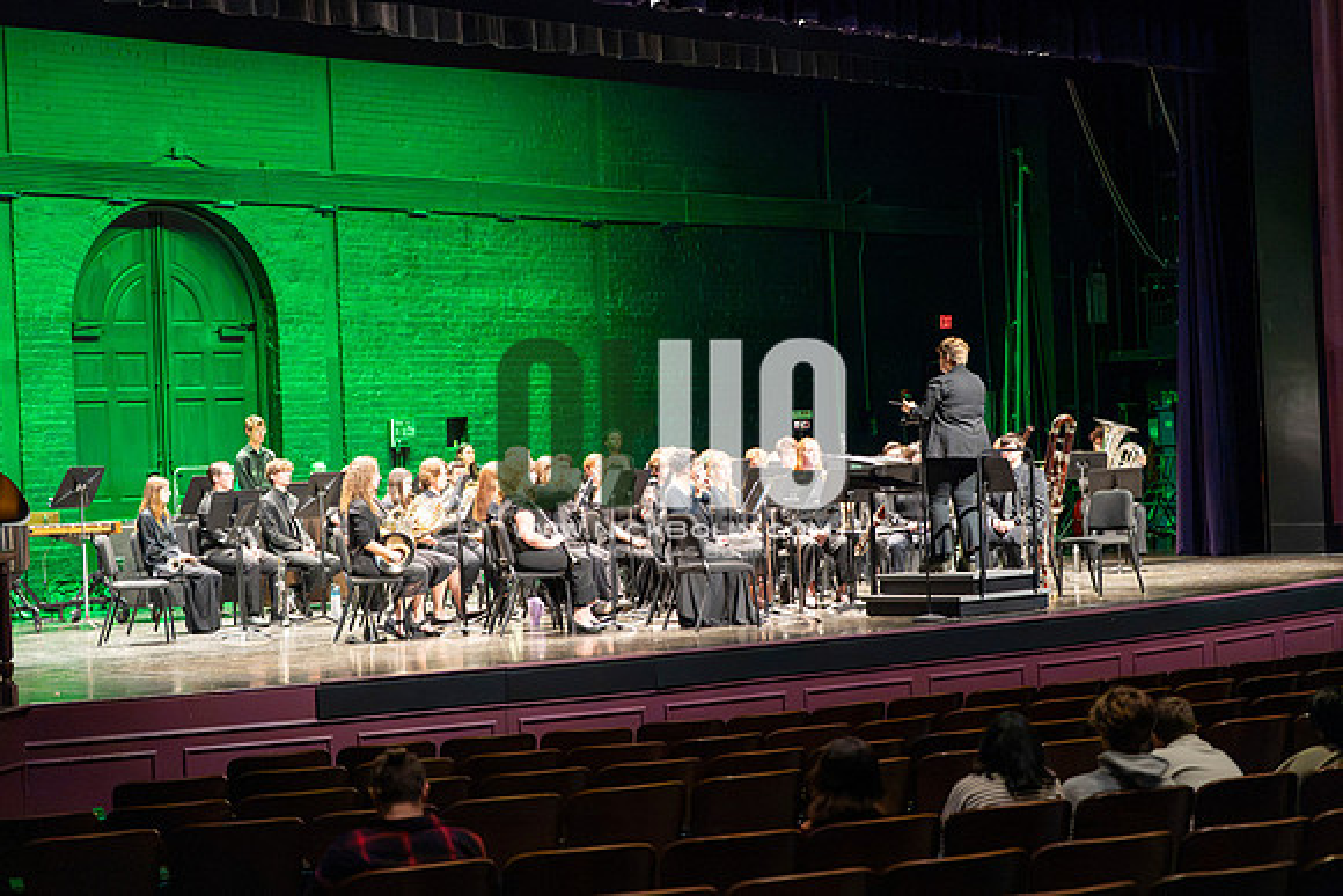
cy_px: 448
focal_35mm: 70
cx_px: 672
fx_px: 2612
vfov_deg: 19.5
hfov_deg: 28.8
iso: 12800
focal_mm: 70
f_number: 2.8
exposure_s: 1/640
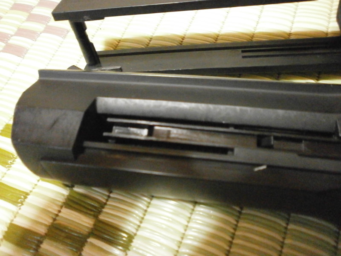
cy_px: 128
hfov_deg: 65.3
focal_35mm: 27
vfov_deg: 51.4
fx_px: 266
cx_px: 170
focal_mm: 4.8
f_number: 2.9
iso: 1600
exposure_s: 1/13
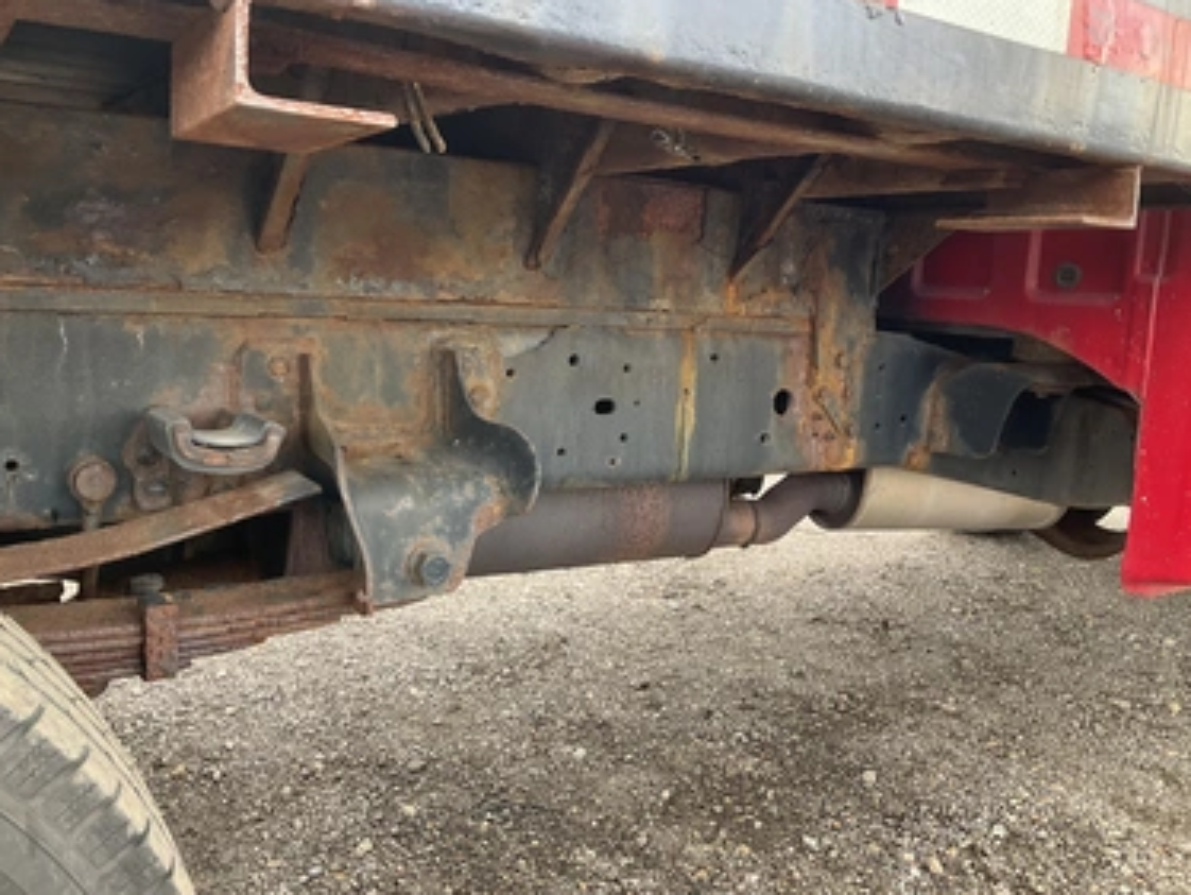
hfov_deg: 58.3
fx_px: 1067
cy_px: 427
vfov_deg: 45.5
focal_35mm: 31
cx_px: 599
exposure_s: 1/122
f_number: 1.8
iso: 50
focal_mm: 3
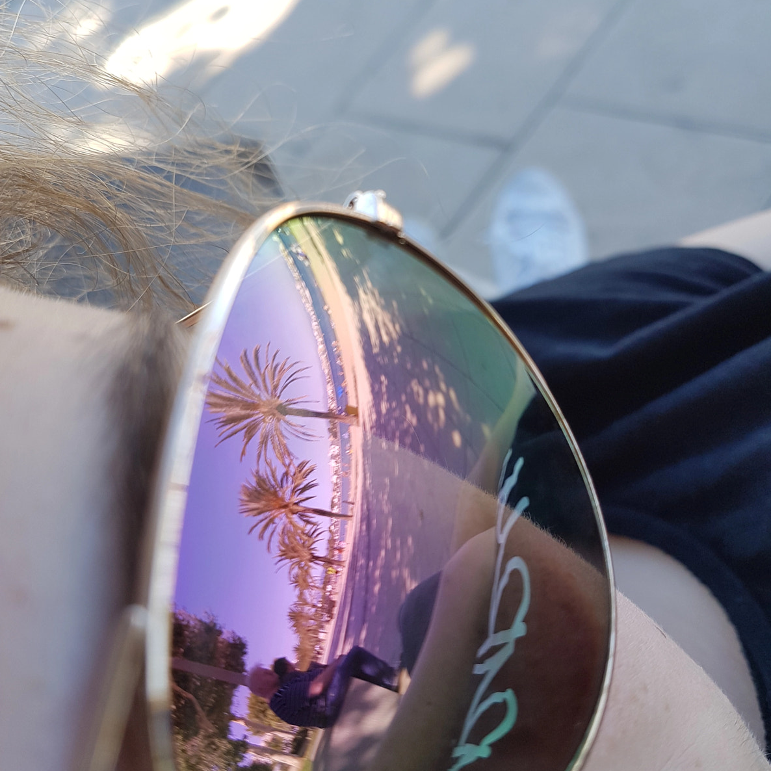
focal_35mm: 31
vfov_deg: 52.5
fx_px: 781
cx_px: 386
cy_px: 409
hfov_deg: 52.5
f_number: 1.7
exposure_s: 1/331
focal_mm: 4.2
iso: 40
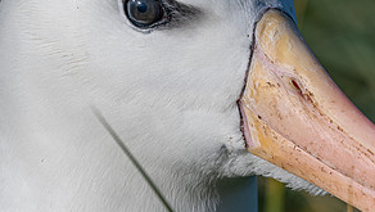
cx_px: 247
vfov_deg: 2.0
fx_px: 6202
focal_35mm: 623
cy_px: 73
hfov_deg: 3.5
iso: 80
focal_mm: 300
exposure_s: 1/640
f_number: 8
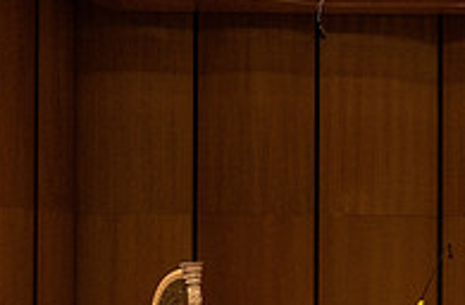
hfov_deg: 11.1
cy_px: 294
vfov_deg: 7.5
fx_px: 2314
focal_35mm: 180
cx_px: 683
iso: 3200
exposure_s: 1/500
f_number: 2.8
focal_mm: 50
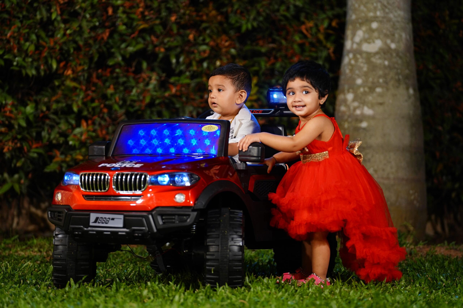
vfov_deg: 11.1
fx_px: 1595
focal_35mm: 124
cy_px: 154
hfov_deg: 16.5
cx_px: 232
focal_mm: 124
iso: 500
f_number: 2.8
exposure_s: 1/125
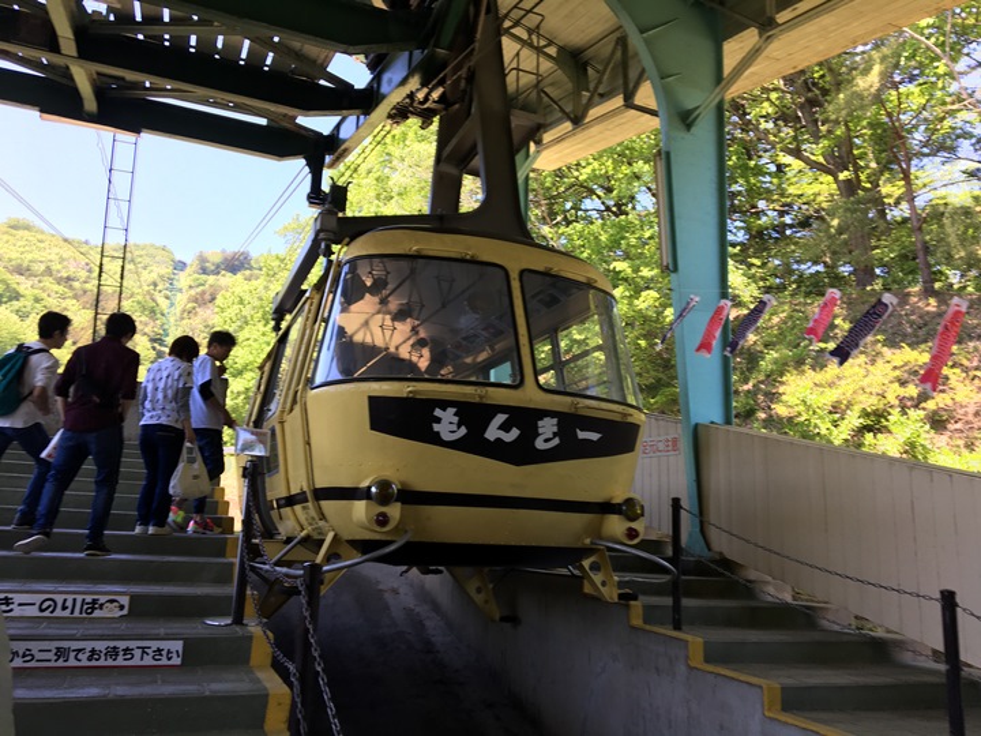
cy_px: 368
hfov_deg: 61.7
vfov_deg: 48.2
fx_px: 822
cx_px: 490
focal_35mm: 29
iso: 25
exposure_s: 1/141
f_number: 2.2
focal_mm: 4.15
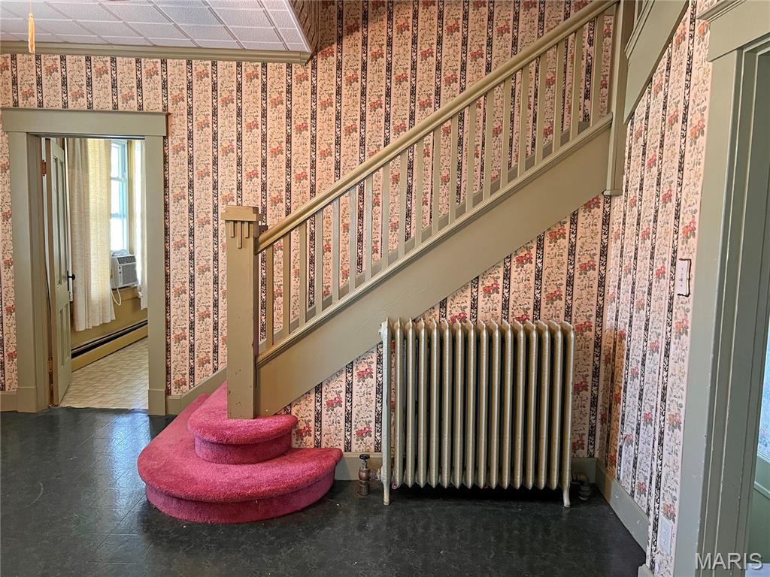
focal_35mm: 26
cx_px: 385
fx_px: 578
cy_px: 288
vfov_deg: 53.1
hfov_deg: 67.3
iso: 500
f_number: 1.5
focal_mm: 5.7
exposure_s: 1/60
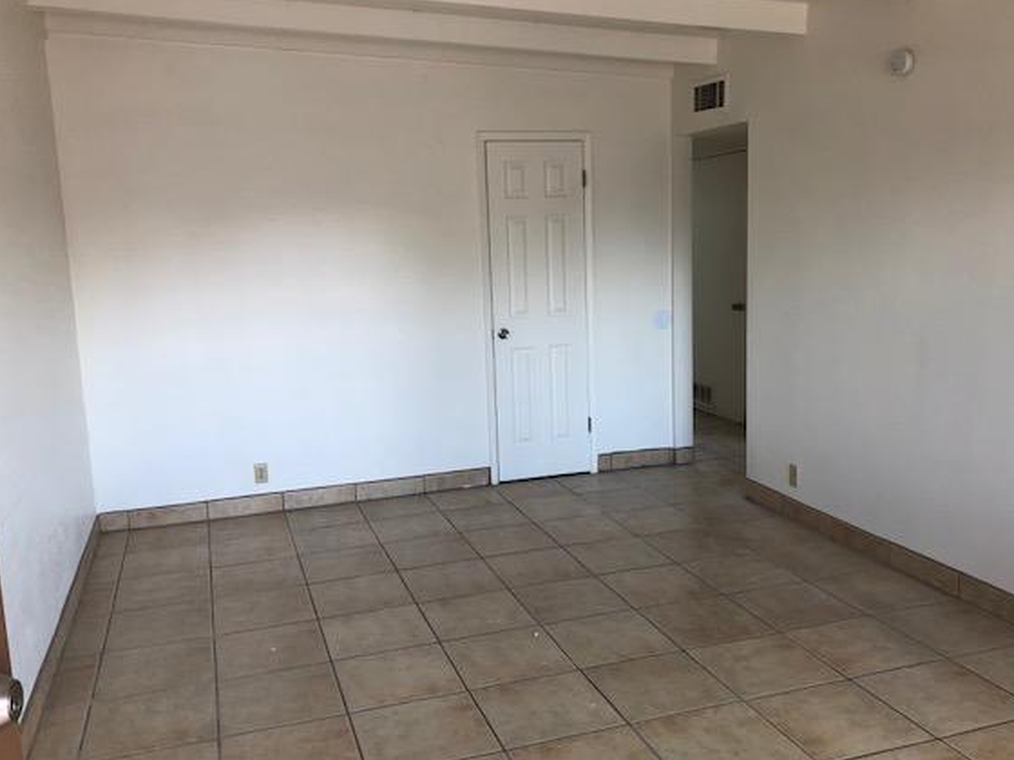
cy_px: 387
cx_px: 514
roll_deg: +2.3
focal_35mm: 32
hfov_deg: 56.8
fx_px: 937
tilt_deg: -10.3
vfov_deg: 44.2
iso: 64
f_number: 1.8
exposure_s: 1/120
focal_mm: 4
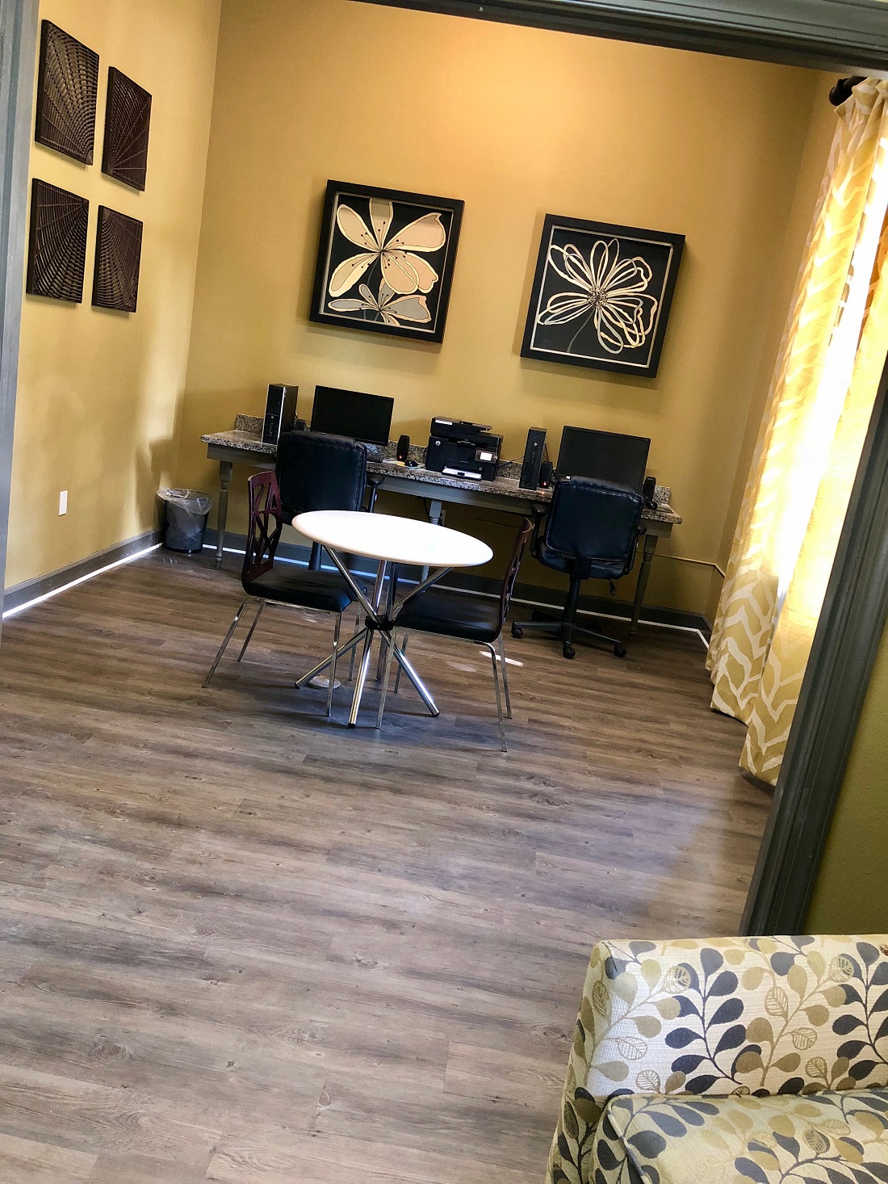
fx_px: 957
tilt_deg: -11.8
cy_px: 592
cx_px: 444
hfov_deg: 49.8
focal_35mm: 28
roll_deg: -9.4
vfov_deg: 63.4
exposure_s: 1/15
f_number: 1.8
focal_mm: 4
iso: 80
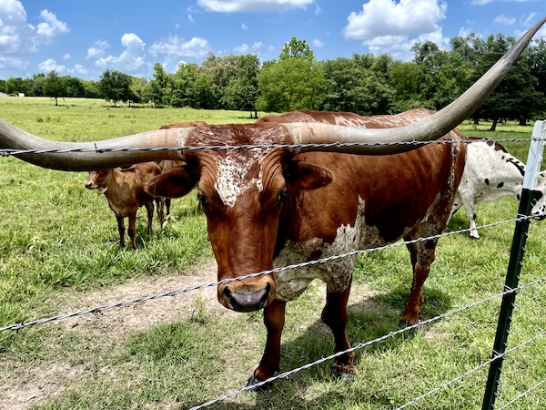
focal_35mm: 25
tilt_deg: -13.1
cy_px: 205
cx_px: 273
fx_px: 394
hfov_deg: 69.4
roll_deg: -0.8
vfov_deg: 54.9
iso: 32
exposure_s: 1/1715
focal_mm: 5.1
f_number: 1.6
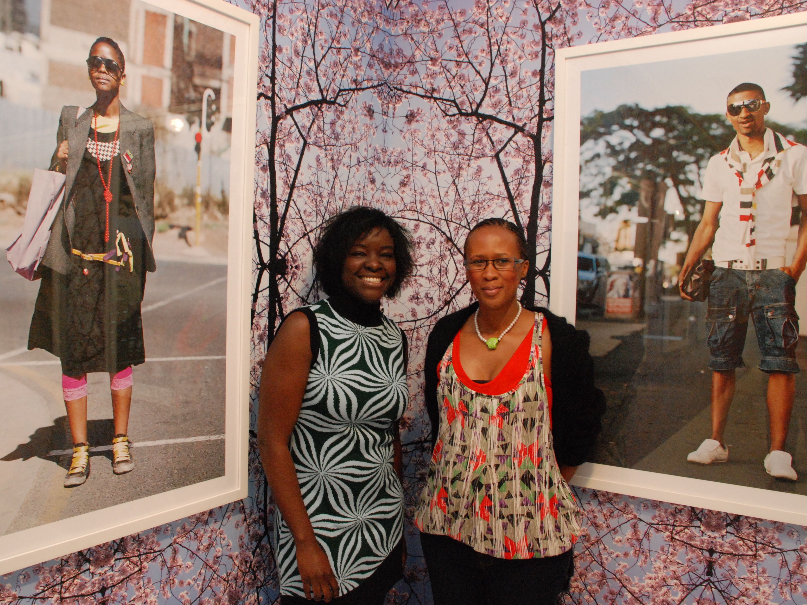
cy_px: 307
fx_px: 699
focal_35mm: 30
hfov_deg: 59.8
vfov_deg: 46.8
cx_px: 359
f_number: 8
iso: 1250
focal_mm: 18
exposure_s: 1/60
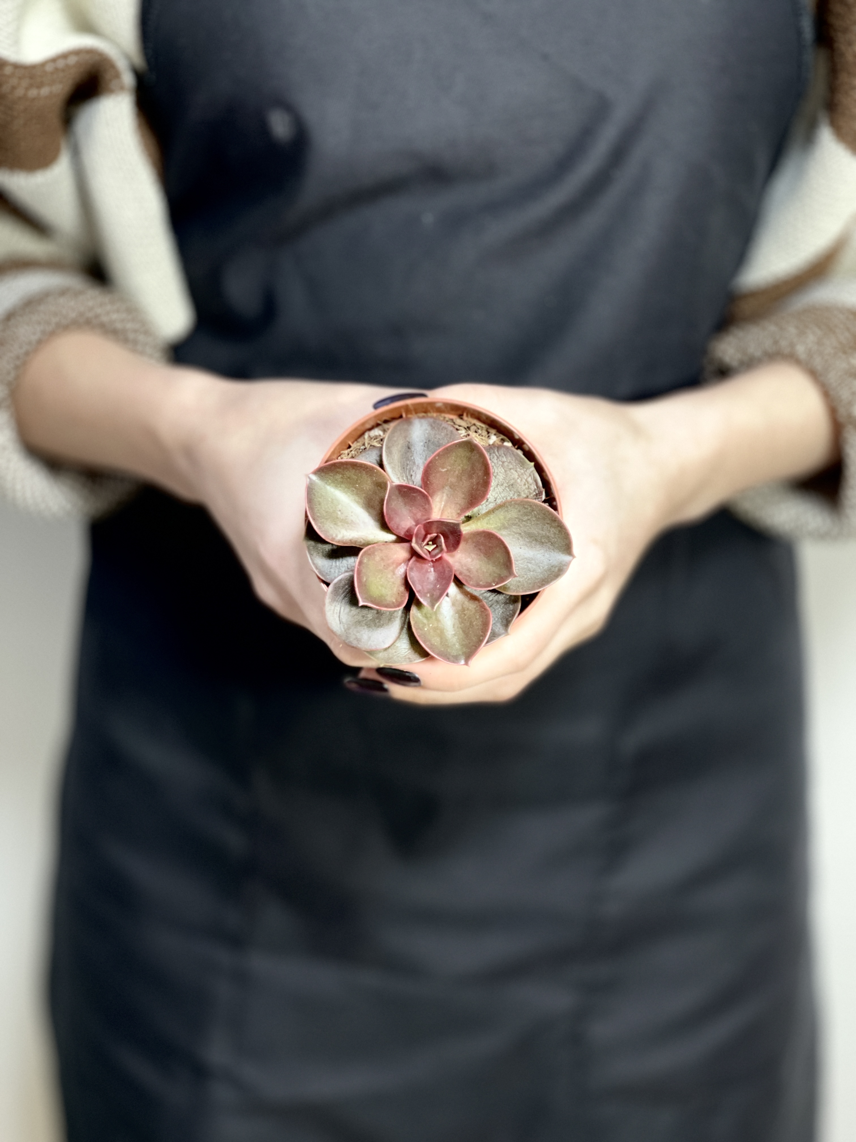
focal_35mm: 64
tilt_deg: -30.7
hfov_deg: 22.9
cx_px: 428
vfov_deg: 30.3
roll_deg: +0.1
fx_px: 2110
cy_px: 571
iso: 200
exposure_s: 1/33
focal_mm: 7.5
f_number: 2.2
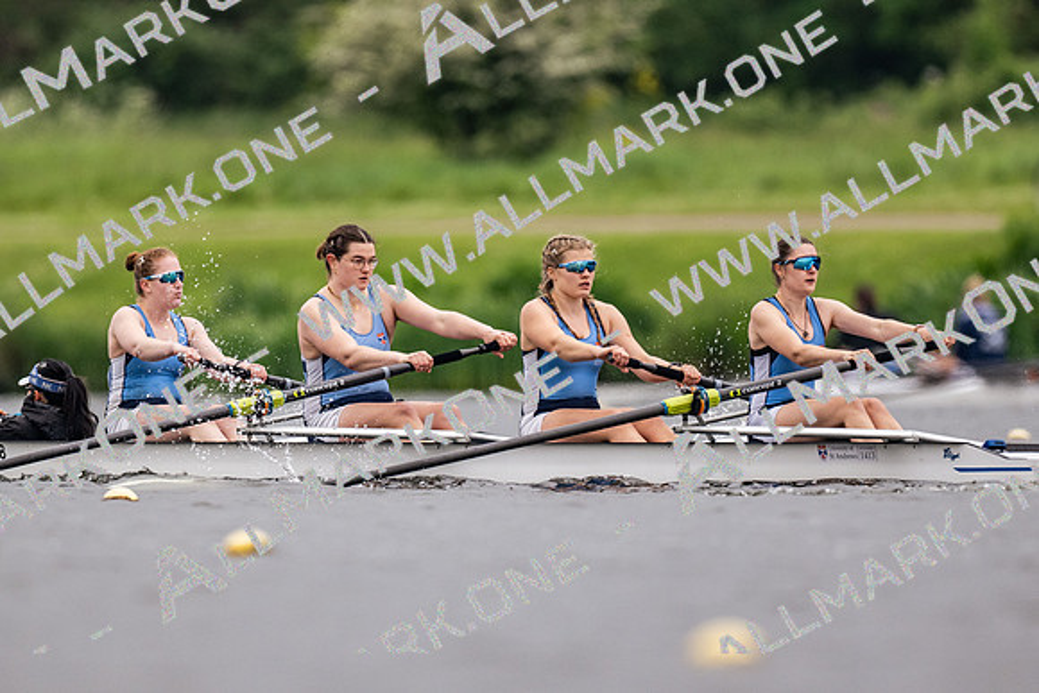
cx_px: 520
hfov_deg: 2.3
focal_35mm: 900
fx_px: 25993
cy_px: 346
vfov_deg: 1.5
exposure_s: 1/2000
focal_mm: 600
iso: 720
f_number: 4
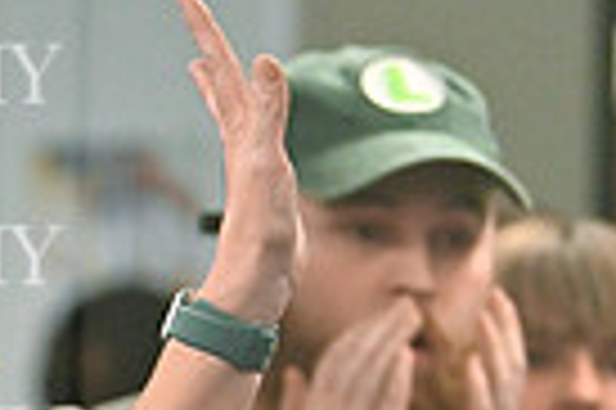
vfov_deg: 2.9
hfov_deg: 4.3
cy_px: 710
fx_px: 8118
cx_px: -589
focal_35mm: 475
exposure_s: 1/250
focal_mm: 112
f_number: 2.8
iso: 4500
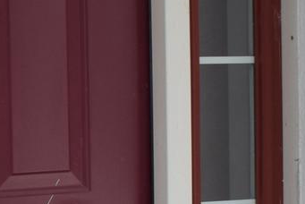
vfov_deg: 8.5
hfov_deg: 12.2
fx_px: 1374
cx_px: -108
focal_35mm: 162
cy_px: 95
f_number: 8
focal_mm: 18
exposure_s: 1/250
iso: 280
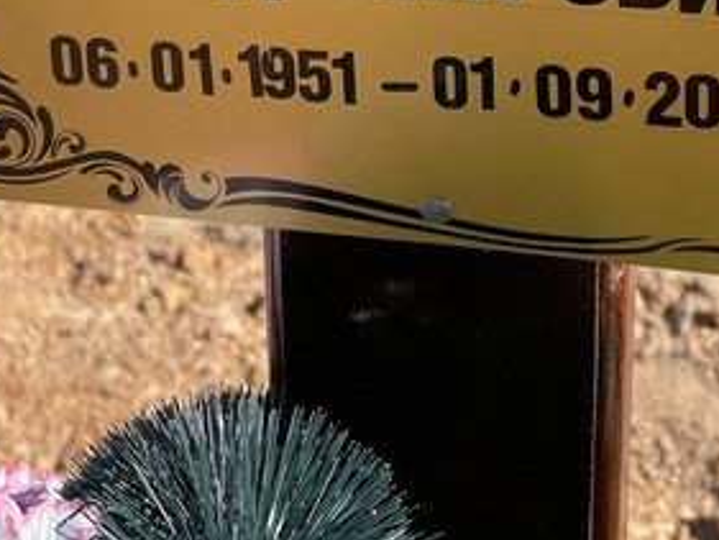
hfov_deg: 26.1
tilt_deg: -20.7
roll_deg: -2.8
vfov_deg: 18.6
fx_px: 1538
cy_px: -143
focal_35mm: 74
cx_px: 496
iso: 32
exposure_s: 1/1208
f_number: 1.6
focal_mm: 4.2
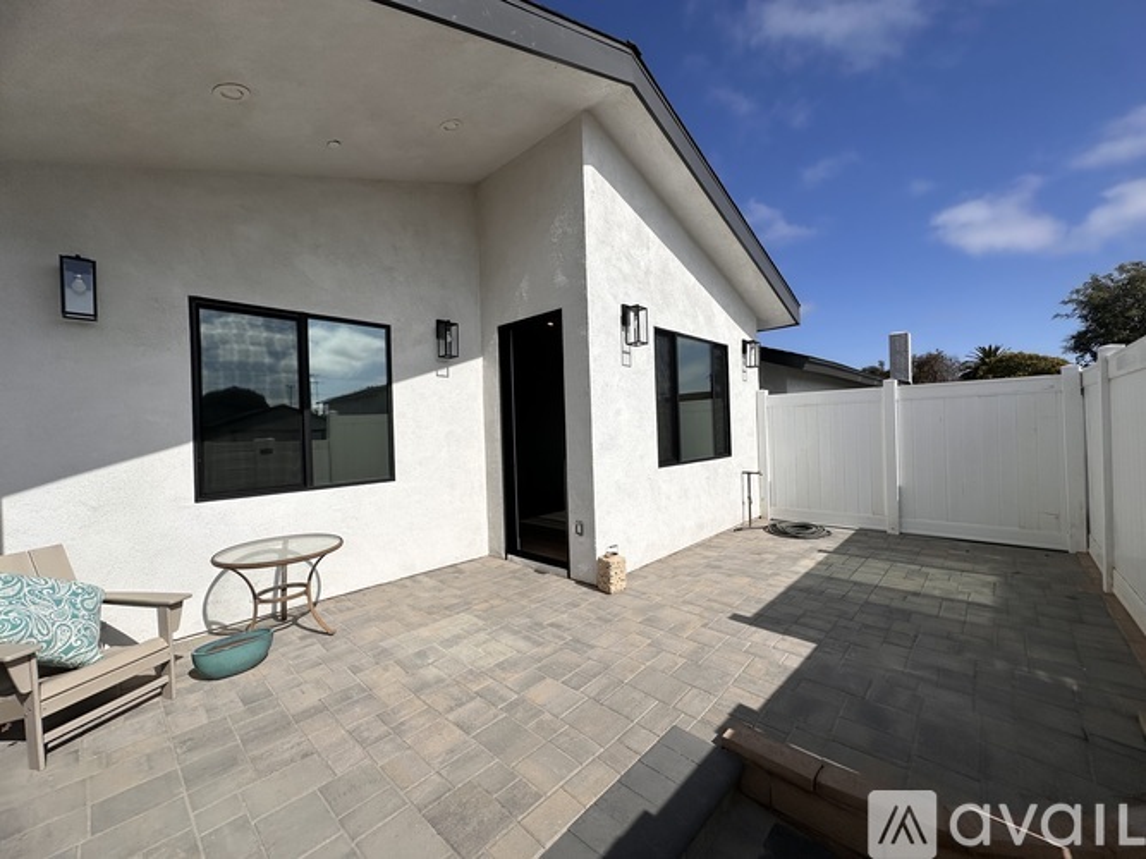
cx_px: 573
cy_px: 430
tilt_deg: +1.1
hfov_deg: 102.1
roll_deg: +1.9
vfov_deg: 85.7
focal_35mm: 14
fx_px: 463
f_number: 2.2
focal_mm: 2.22
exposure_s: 1/7813
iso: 50
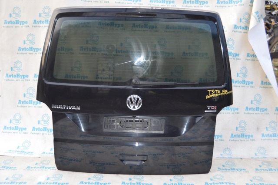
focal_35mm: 45
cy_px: 92
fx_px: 347
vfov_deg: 29.8
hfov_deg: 43.7
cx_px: 139
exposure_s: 1/125
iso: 250
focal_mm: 30
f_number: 4.2
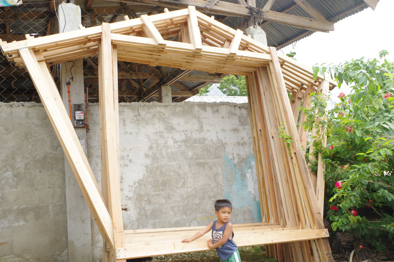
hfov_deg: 55.8
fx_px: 372
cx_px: 197
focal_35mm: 34
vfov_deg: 38.8
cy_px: 131
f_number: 11
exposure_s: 1/50
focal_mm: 23.13
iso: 200
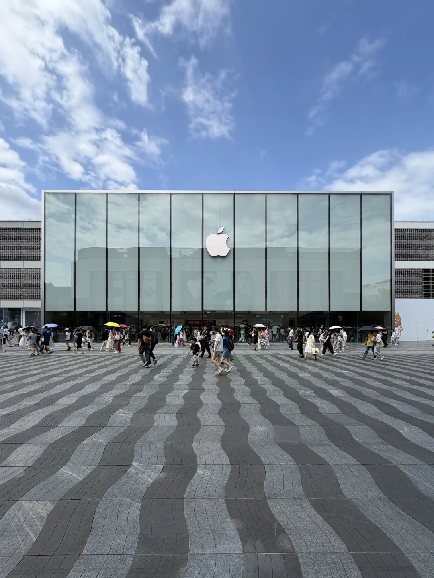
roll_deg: -0.4
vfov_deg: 102.1
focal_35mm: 14
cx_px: 217
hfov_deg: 85.7
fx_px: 234
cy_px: 289
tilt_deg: +0.8
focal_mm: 2.22
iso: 25
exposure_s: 1/770
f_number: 2.2
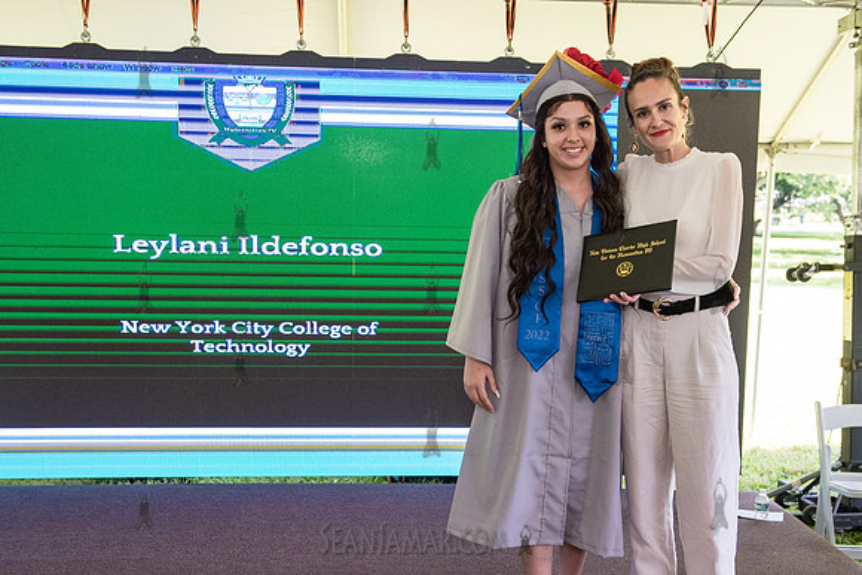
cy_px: 337
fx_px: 1107
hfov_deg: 42.5
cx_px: 462
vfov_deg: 29.1
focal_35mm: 46
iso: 2500
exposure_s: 1/800
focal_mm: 36
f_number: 4
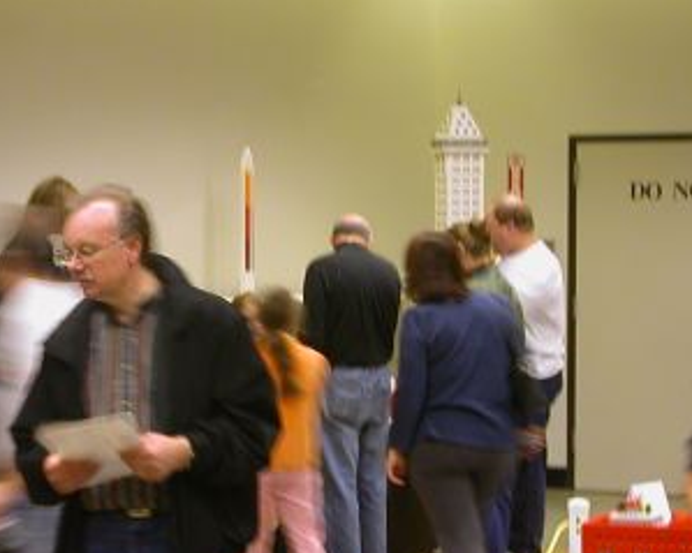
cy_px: 351
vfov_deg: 13.9
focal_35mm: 111
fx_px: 2273
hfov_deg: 17.3
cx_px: 236
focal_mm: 10.4
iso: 100
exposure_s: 1/7.3
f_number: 3.7
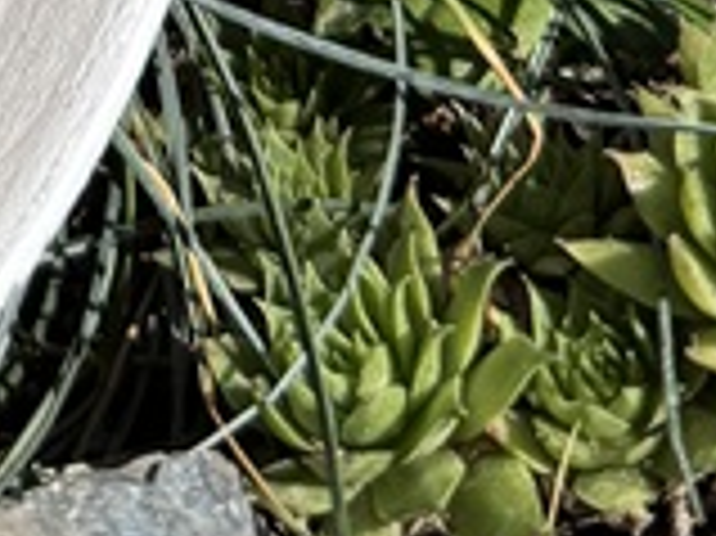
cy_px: -1054
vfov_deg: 7.3
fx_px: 3741
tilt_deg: -12.9
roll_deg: -1.6
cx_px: -513
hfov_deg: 10.4
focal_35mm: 181
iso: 80
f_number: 1.78
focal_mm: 6.76
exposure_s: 1/5814
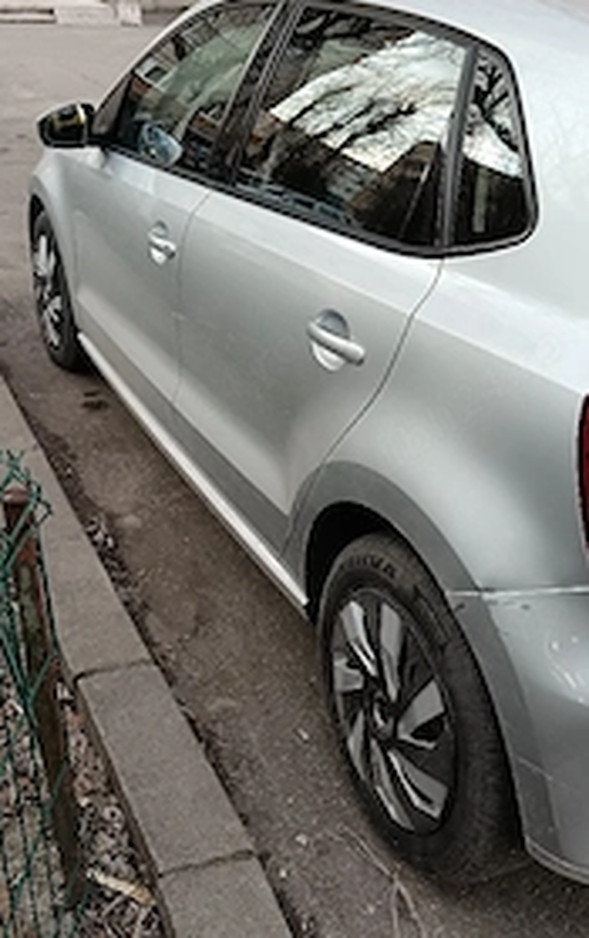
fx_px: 1050
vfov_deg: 48.2
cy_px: 454
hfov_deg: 31.3
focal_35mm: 41
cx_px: 259
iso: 341
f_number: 1.9
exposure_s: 1/101
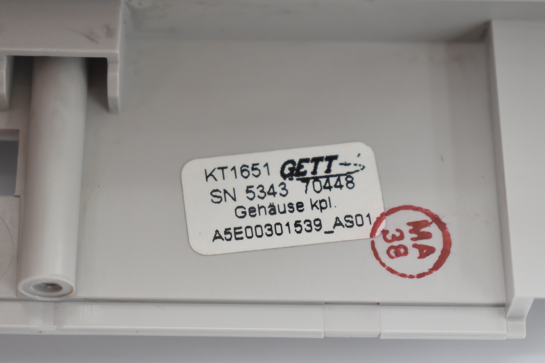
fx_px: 1249
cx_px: 272
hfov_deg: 24.6
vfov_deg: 16.6
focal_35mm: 82
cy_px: 182
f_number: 5.6
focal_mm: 55
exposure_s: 1/100
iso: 1250
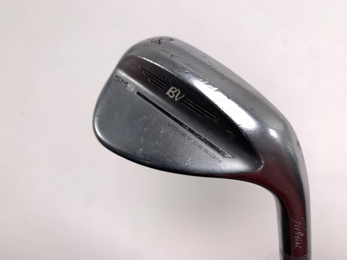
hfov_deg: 67.3
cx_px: 174
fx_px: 261
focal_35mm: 26
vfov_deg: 53.1
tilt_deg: -63.4
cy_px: 130
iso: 25
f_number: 1.8
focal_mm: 4.25
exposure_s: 1/216
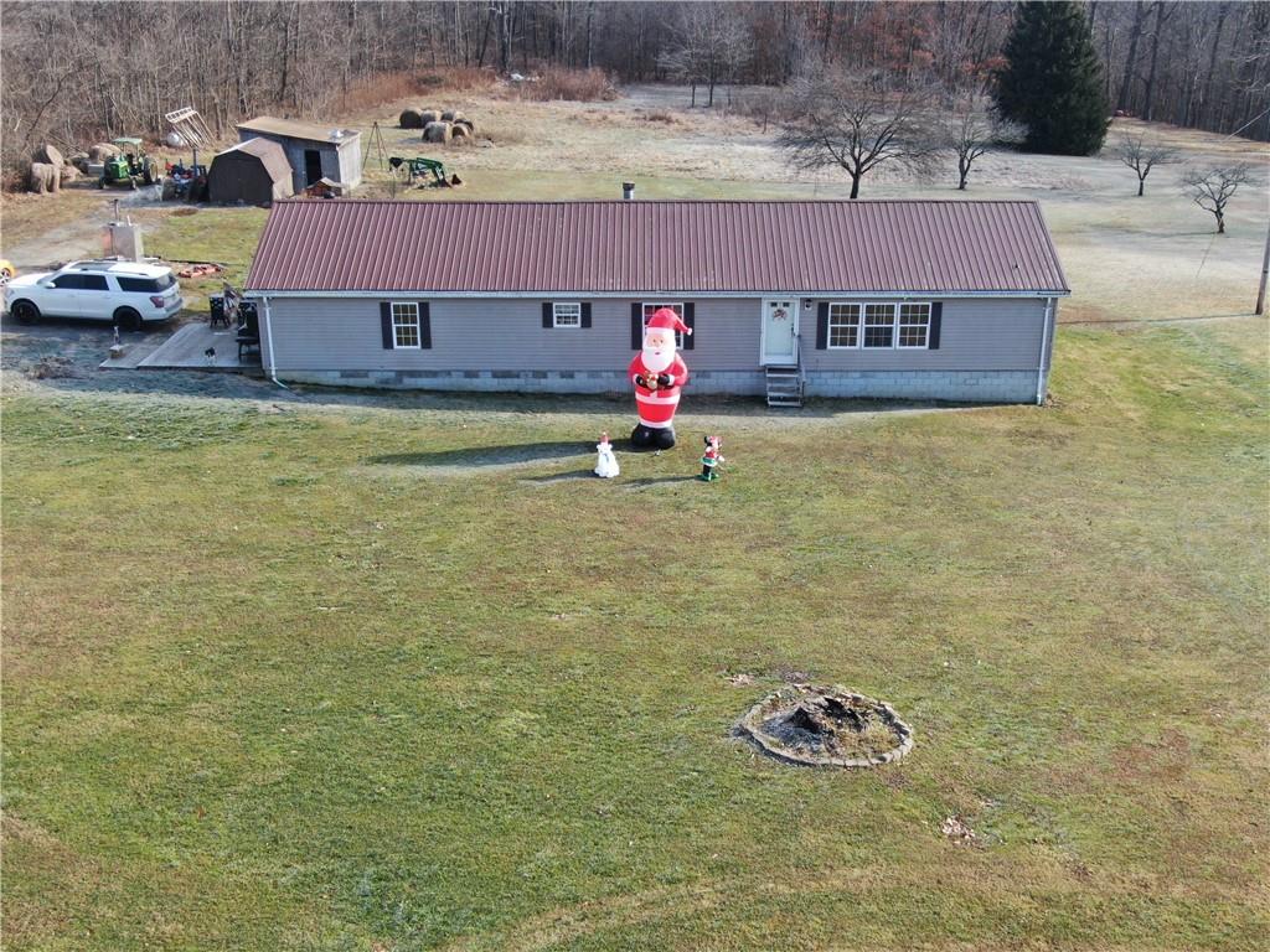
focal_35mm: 39
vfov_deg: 36.8
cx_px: 635
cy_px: 476
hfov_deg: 47.9
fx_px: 1431
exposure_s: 1/240
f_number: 3.4
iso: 100
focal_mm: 6.63
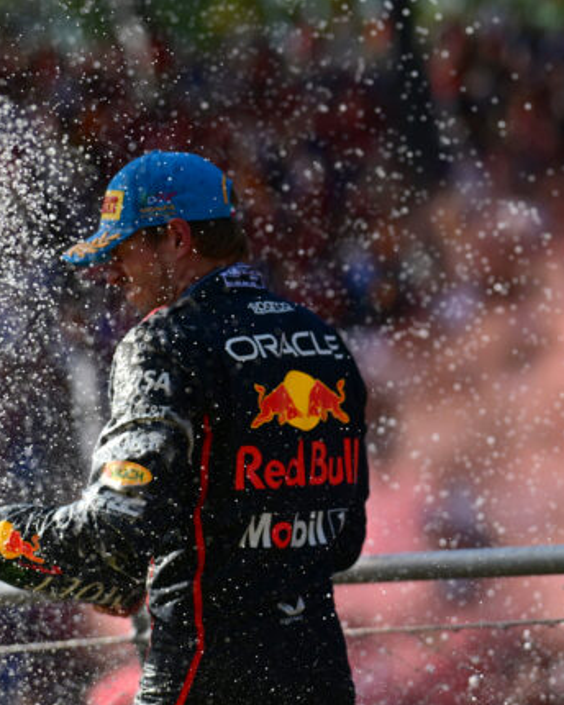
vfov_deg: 10.1
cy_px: 521
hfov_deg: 8.1
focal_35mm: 190
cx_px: 453
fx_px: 3964
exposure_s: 1/16000
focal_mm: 85
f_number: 1.8
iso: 400
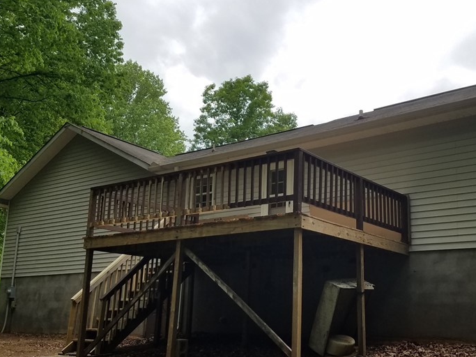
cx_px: 305
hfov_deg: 47.3
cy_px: 200
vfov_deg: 36.8
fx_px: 536
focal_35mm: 39
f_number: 1.7
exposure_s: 1/1736
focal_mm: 4.2
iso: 50
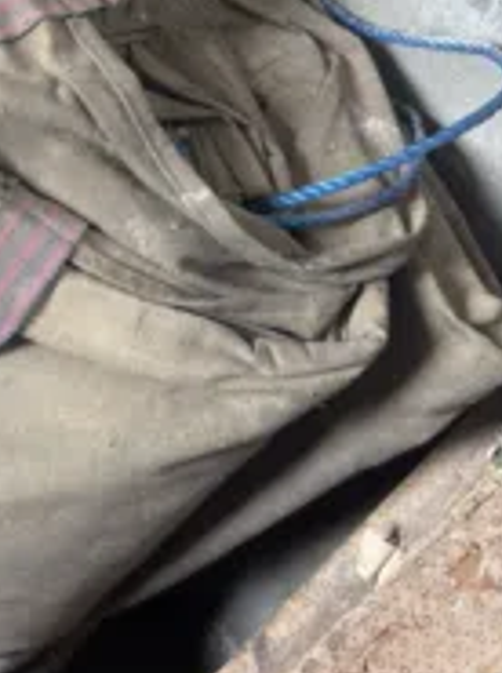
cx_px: -36
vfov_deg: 35.8
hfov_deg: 26.0
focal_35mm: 52
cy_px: 142
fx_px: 1009
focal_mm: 6.76
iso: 250
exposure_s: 1/60
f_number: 1.78
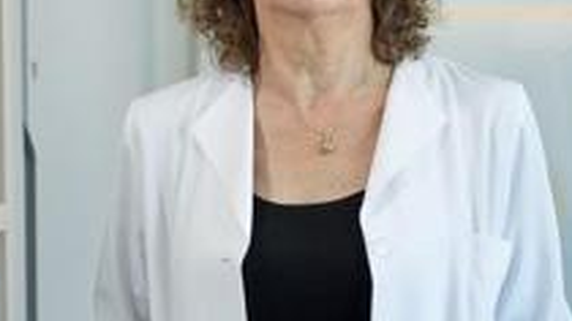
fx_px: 1622
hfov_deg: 20.0
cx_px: 313
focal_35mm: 107
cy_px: 163
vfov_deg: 11.3
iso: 1600
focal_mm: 35
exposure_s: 1/640
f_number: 2.8
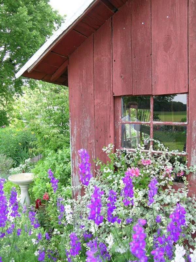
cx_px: 98
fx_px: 211
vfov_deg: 63.4
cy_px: 131
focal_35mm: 28
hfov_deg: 49.7
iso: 50
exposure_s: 1/74.9
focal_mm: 5.8
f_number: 3.5
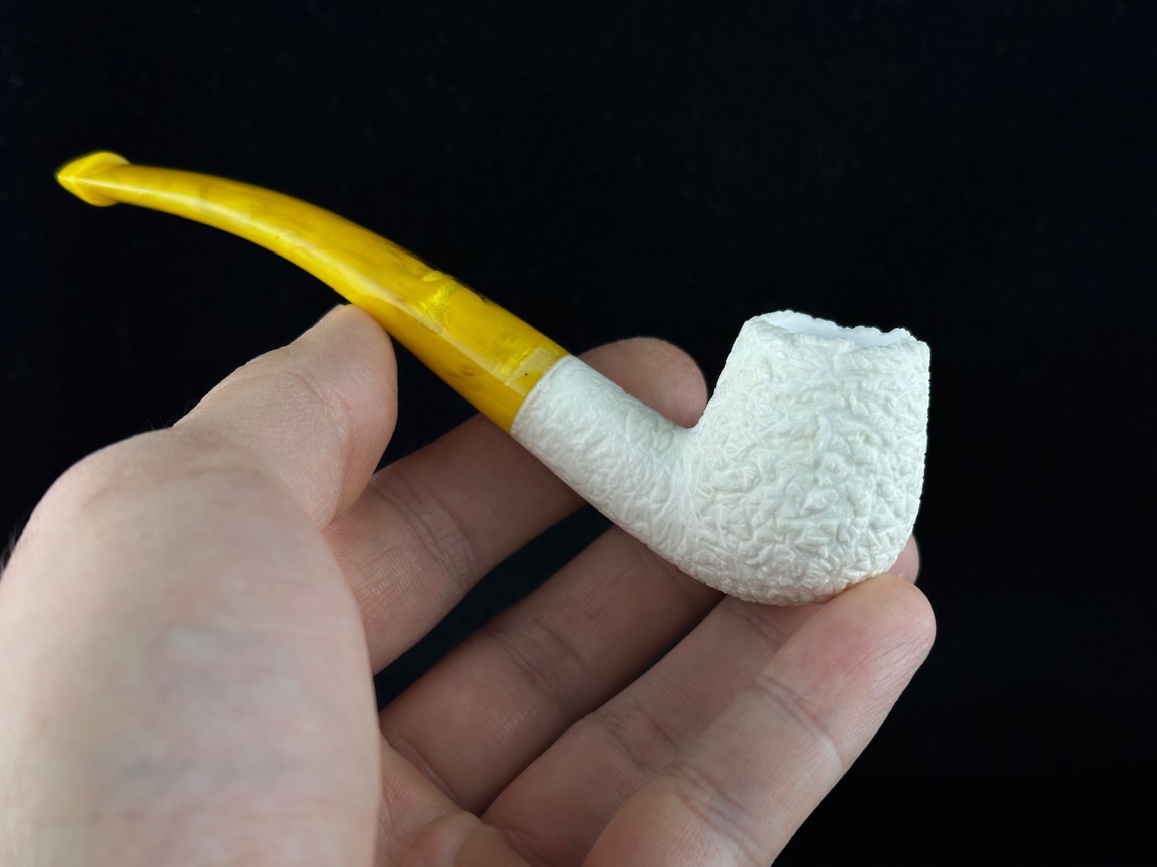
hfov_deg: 39.7
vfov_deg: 30.3
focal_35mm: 48
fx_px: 1604
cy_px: 434
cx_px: 578
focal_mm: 6.86
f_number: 1.78
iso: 64
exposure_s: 1/594
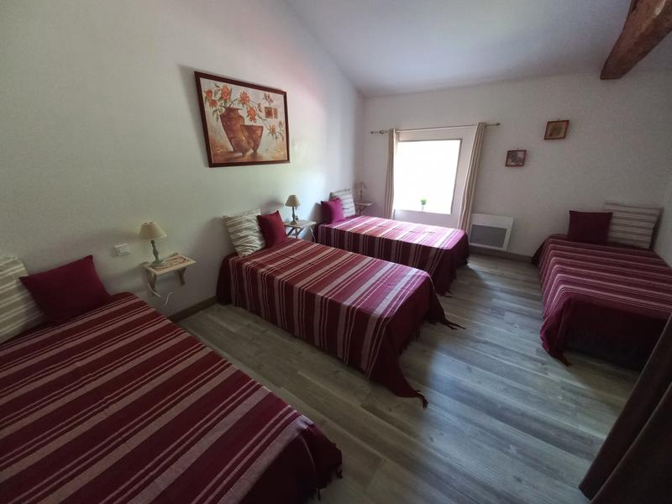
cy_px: 252
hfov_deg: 106.2
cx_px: 336
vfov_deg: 89.9
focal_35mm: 13
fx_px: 252
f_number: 2.2
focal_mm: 1.42
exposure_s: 1/14
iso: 250
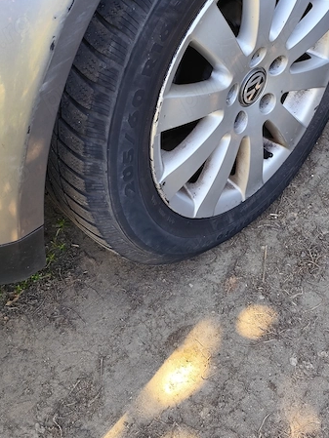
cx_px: 173
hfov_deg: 35.1
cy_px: 95
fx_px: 519
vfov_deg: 43.8
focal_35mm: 41
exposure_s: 1/100
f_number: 1.65
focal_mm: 6.14
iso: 80
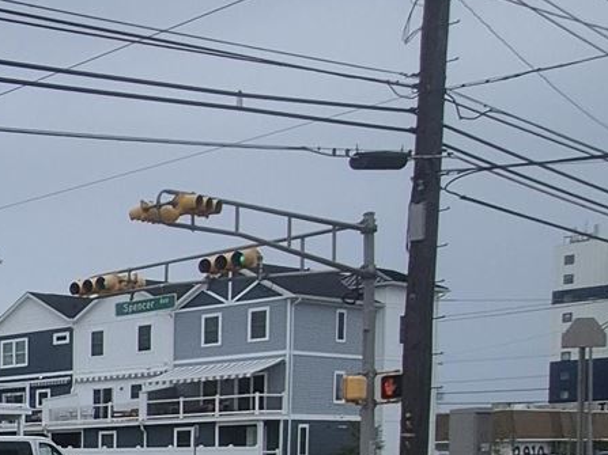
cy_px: 594
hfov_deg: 22.0
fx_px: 1176
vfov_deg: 20.1
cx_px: -386
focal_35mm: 67
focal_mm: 1.74
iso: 50
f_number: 2.2
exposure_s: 1/1528
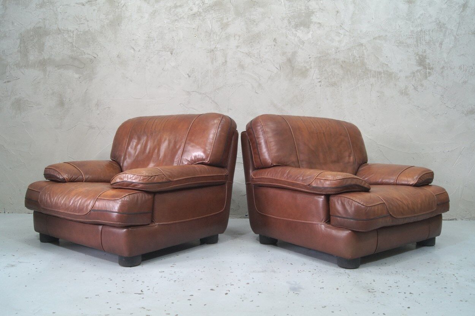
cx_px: 238
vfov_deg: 43.6
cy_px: 158
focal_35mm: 30
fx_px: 396
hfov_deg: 62.0
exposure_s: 1/10
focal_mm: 20
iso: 400
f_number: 8
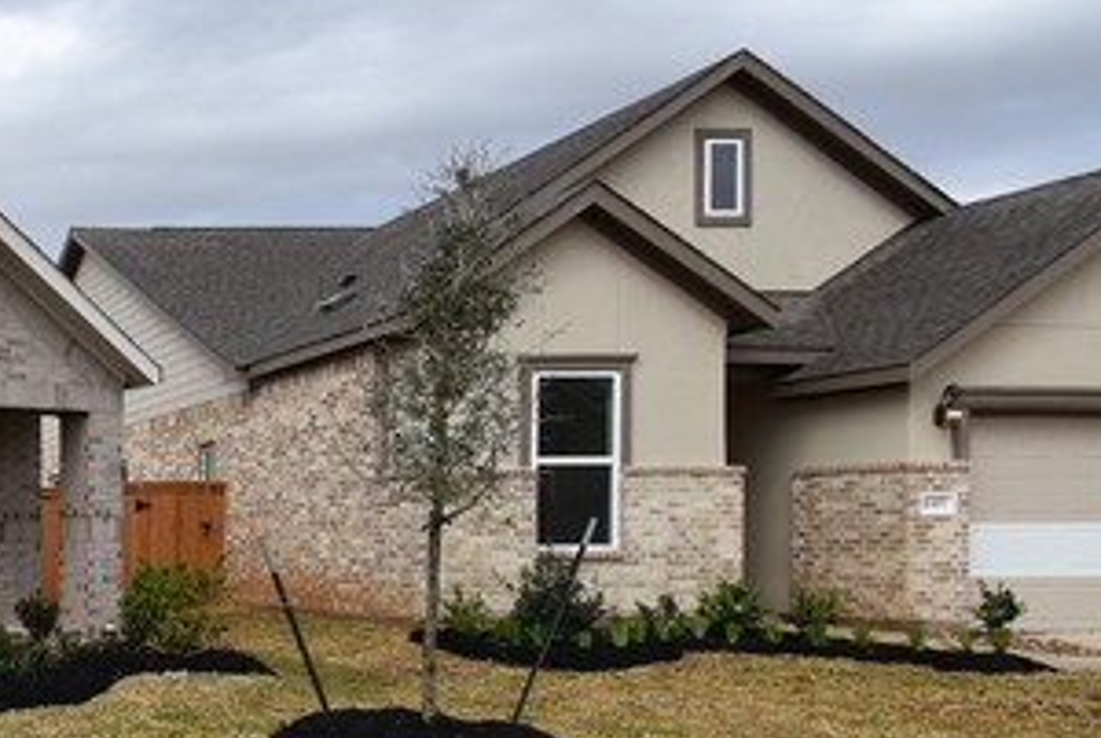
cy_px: 589
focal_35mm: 40
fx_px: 1225
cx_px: -268
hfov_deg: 35.8
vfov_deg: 32.6
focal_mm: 10
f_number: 8
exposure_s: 1/500
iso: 200
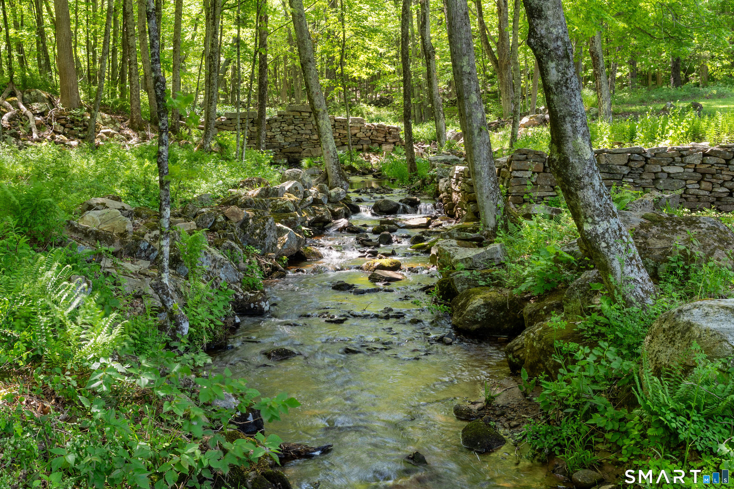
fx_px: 856
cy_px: 244
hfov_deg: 46.4
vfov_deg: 31.9
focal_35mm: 42
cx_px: 367
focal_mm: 28
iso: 100
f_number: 14
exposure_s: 1/1.25
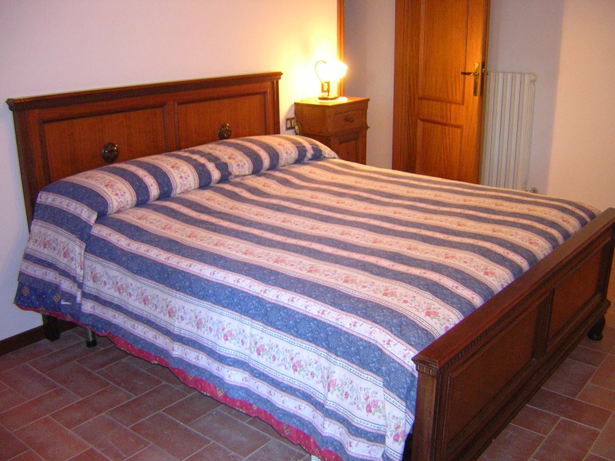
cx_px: 308
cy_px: 230
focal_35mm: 36
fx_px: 640
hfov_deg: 51.4
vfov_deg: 39.7
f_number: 2.6
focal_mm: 4.7
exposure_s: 1/14.1
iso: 400
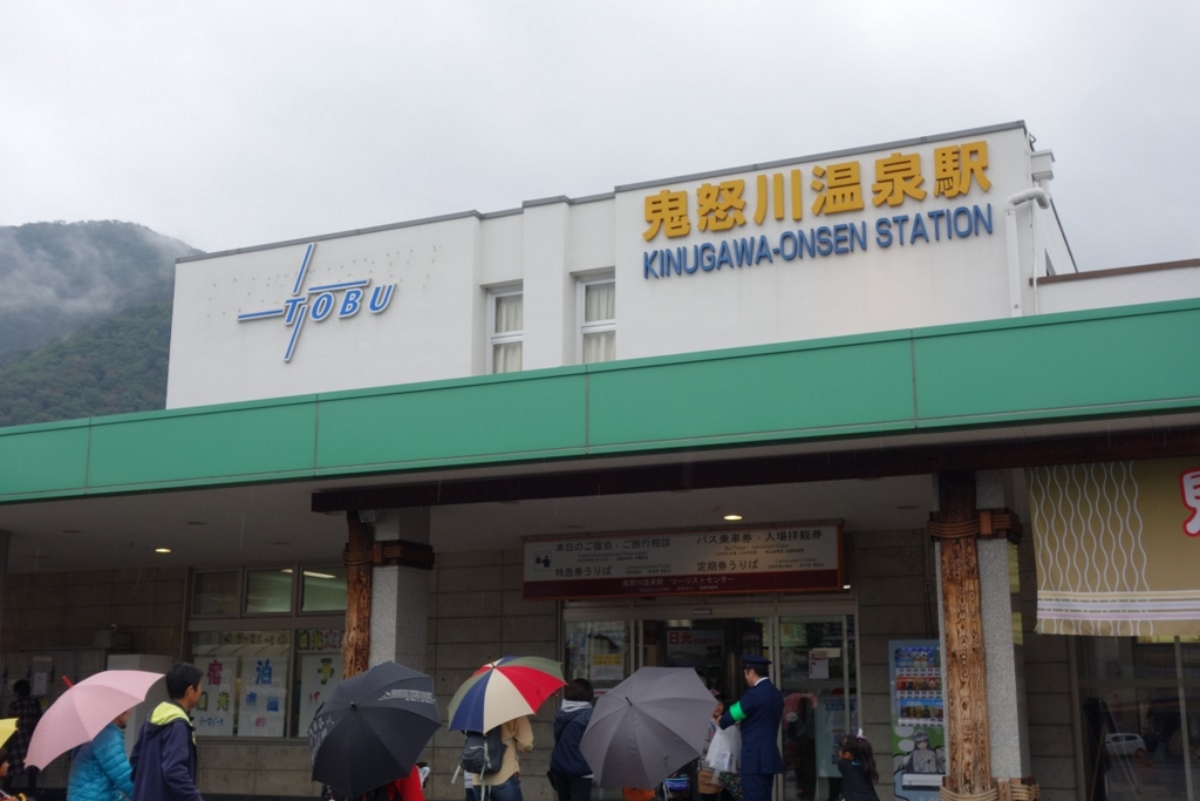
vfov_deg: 31.9
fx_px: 1400
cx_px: 600
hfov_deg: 46.4
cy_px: 400
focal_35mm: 42
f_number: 5.6
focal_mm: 15.45
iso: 125
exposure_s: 1/200
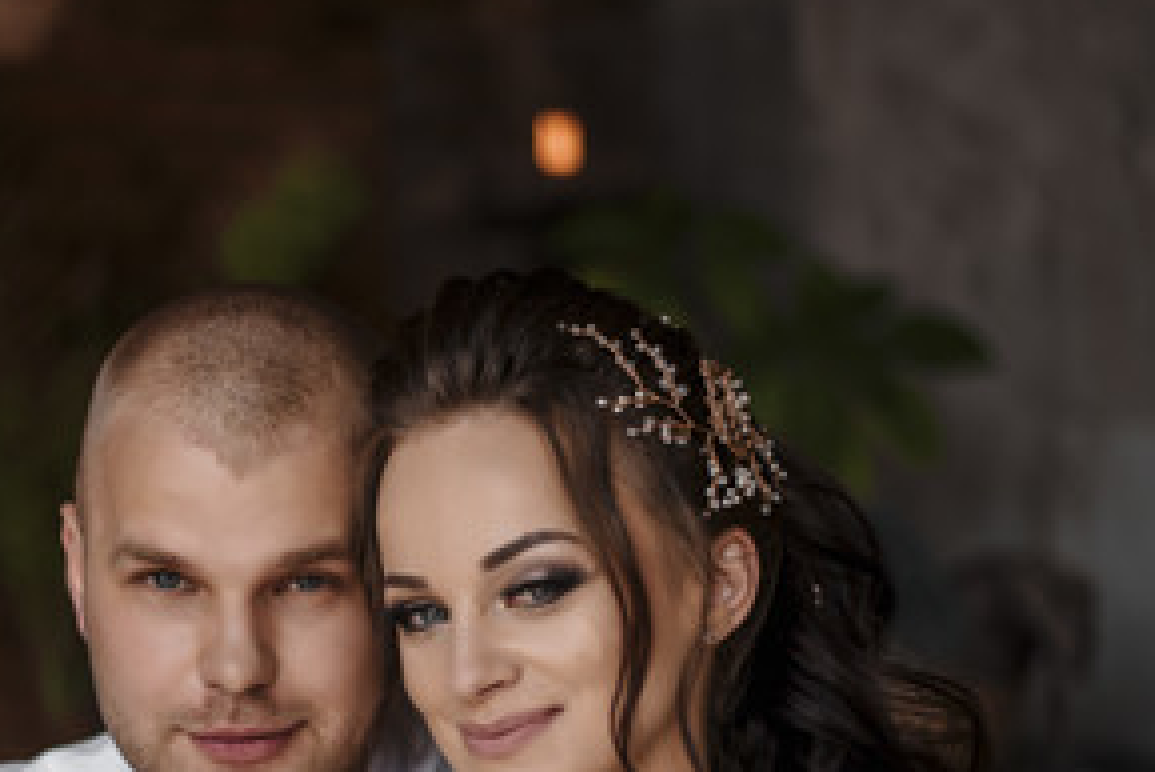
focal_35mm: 102
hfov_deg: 19.8
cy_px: 700
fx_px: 3274
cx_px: 240
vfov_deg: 13.3
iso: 200
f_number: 2.2
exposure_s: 1/1250
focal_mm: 50
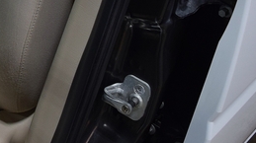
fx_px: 759
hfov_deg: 17.0
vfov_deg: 10.4
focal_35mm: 112
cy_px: -68
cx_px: -147
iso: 560
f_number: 4
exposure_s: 1/60
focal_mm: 18
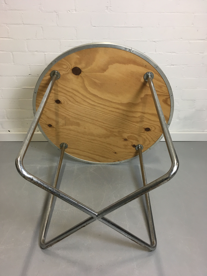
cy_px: 138
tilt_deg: -26.4
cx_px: 104
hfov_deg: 48.2
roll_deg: -0.5
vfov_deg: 61.7
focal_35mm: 29
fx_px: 231
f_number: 2.2
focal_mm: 4.15
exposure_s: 1/33
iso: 100
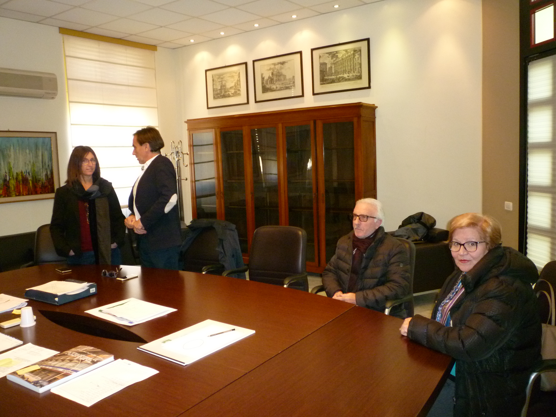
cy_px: 208
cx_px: 278
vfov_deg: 48.2
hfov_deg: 61.7
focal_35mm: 29
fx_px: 466
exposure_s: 1/30
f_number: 3.3
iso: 400
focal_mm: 5.2
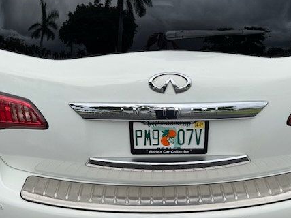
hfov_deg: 51.2
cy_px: 123
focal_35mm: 36
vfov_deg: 39.6
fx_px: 303
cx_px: 163
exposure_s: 1/4167
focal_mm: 6.76
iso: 80
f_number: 1.78
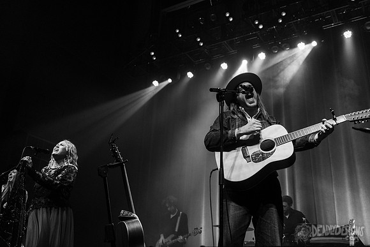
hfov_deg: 53.1
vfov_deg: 36.9
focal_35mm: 36
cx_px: 185
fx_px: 370
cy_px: 124
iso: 2500
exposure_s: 1/160
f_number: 3.2
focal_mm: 36
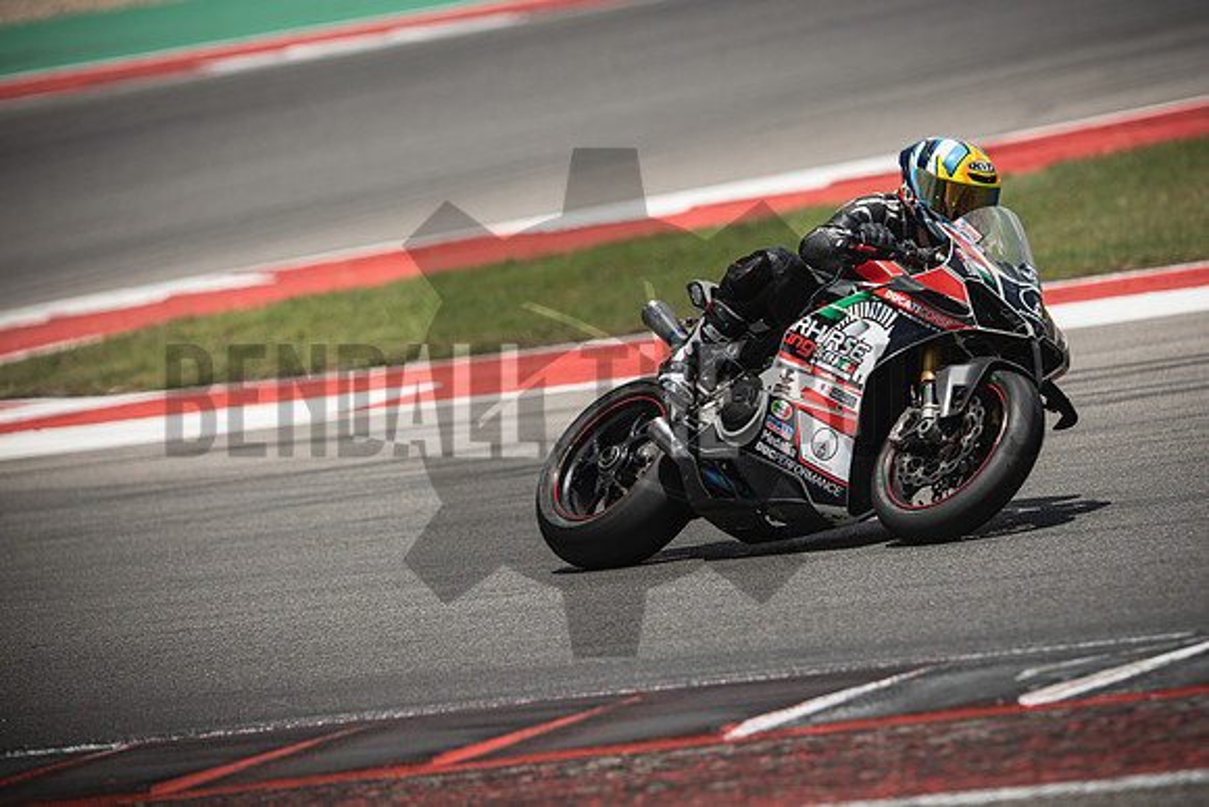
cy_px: 404
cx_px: 604
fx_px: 10077
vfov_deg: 4.6
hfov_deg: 6.9
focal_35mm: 300
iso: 125
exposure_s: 1/2000
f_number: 2.8
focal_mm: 200
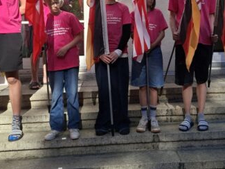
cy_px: 20
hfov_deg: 37.2
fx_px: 332
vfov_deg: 27.6
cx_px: 145
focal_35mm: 51
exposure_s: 1/2591
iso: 50
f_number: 1.8
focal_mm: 5.54
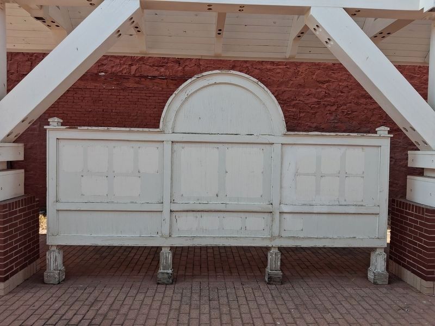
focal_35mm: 27
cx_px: 218
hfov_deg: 65.3
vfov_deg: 51.4
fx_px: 339
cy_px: 163
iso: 25
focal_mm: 4
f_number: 1.8
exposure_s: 1/100
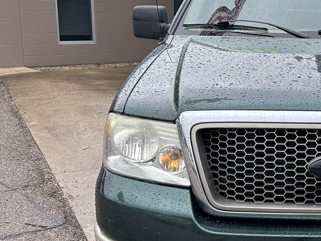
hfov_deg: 29.3
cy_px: 131
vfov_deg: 24.8
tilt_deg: -11.9
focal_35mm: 59
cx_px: 360
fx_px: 547
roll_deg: -2.4
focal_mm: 5.7
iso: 50
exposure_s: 1/949
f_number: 1.5
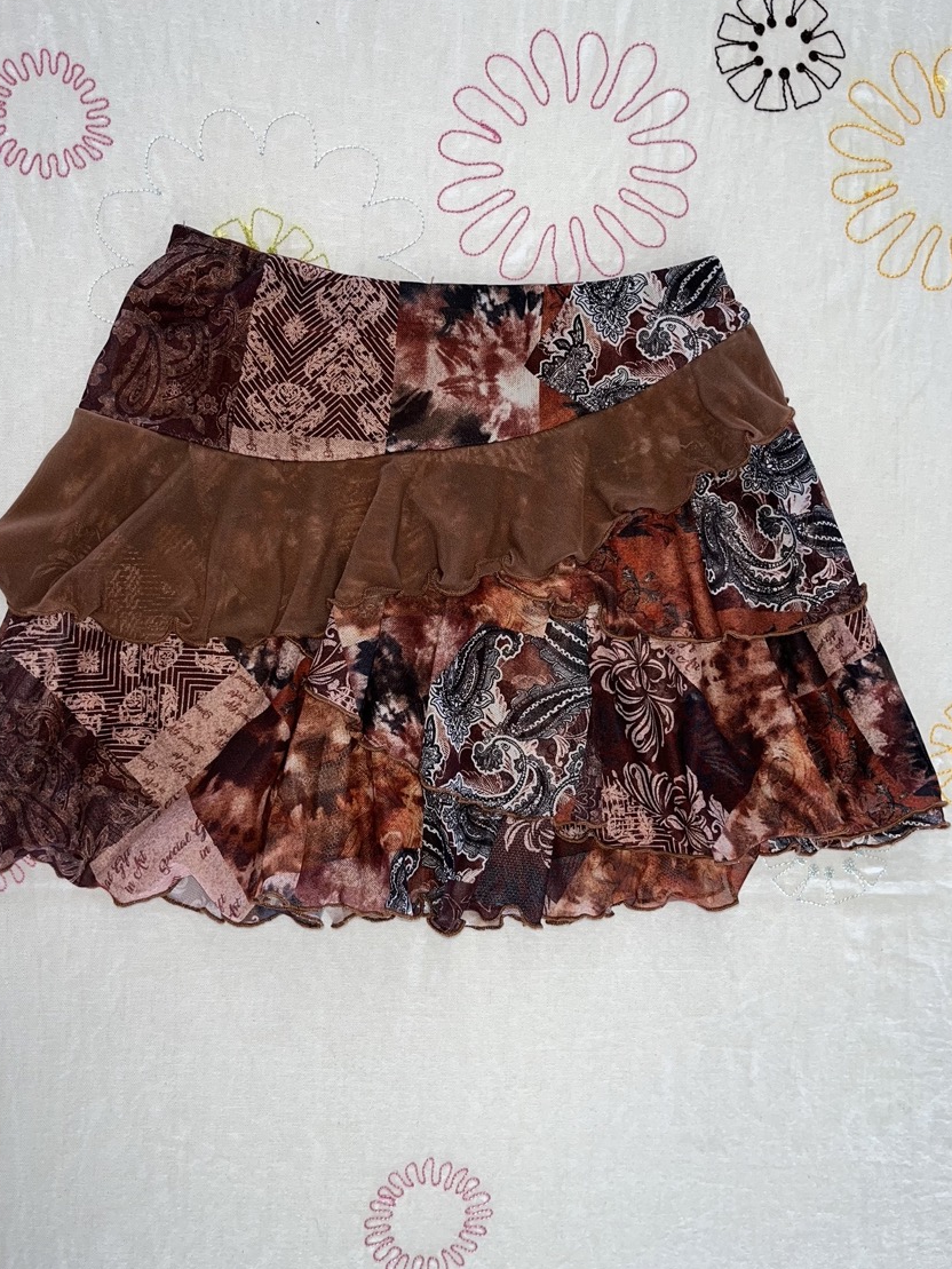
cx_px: 422
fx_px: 1100
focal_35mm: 30
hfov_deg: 46.7
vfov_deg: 60.0
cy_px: 624
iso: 40
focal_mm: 5.1
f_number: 1.6
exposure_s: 1/121
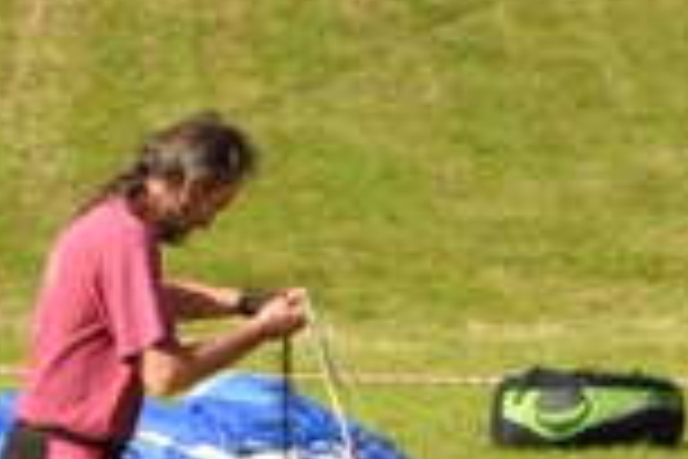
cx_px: -881
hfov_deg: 9.6
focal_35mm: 194
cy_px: 680
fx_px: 3699
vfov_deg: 7.0
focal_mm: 25
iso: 200
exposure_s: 1/160
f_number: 13
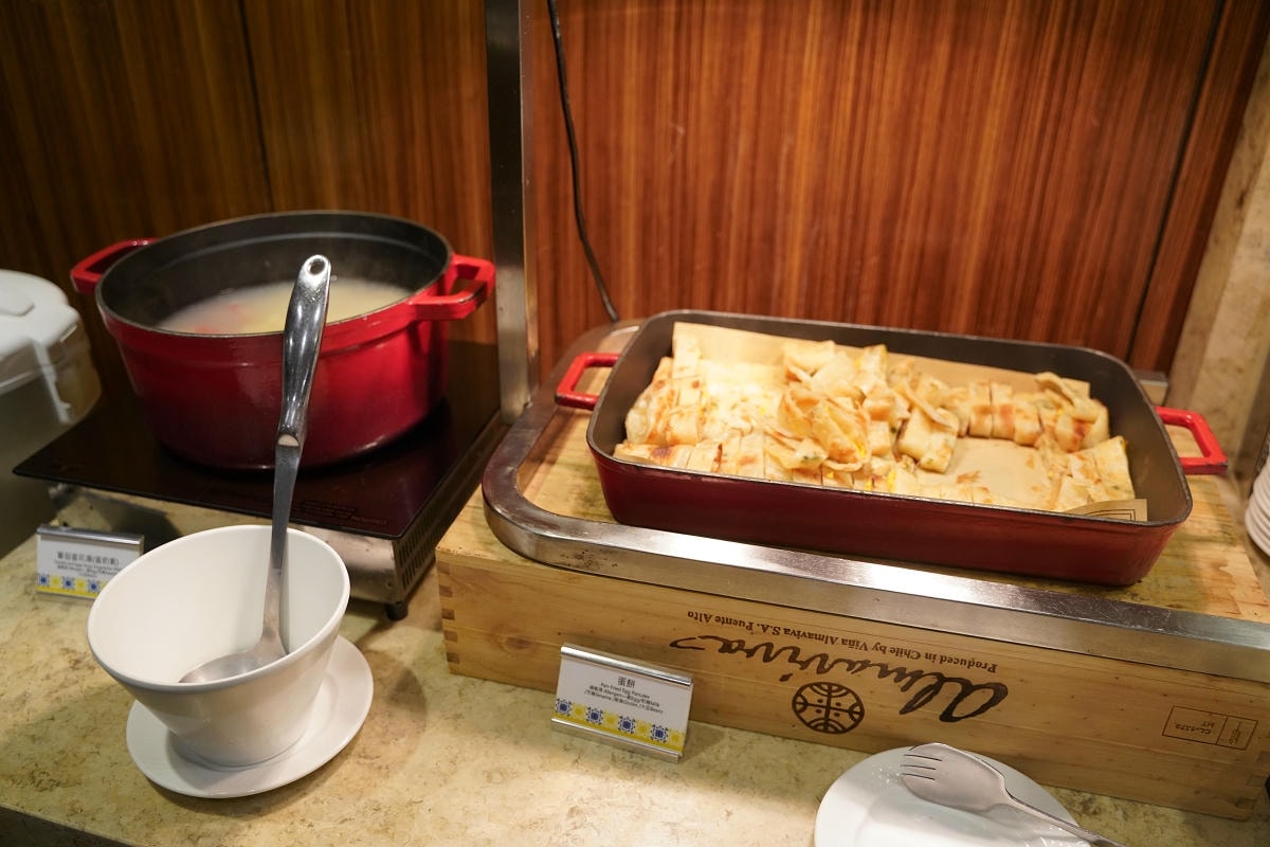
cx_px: 635
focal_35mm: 28
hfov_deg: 65.5
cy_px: 424
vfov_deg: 46.4
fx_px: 988
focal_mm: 28
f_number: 3.5
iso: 1600
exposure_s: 1/160
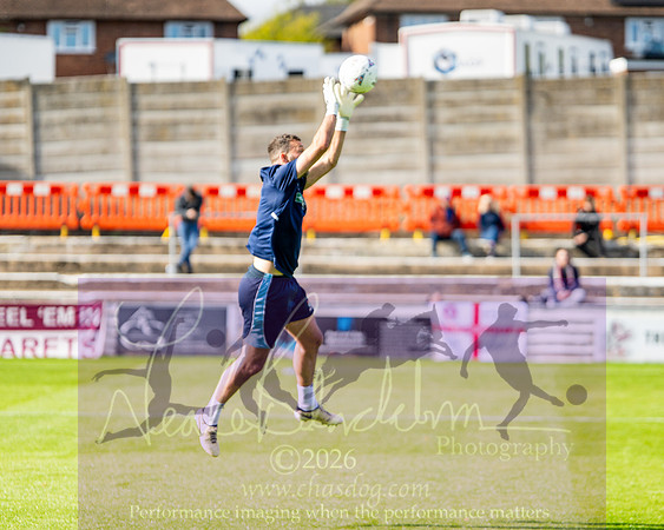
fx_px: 3073
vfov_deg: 9.9
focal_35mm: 156
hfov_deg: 12.3
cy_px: 255
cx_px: 342
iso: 100
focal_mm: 85
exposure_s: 1/2500
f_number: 1.4
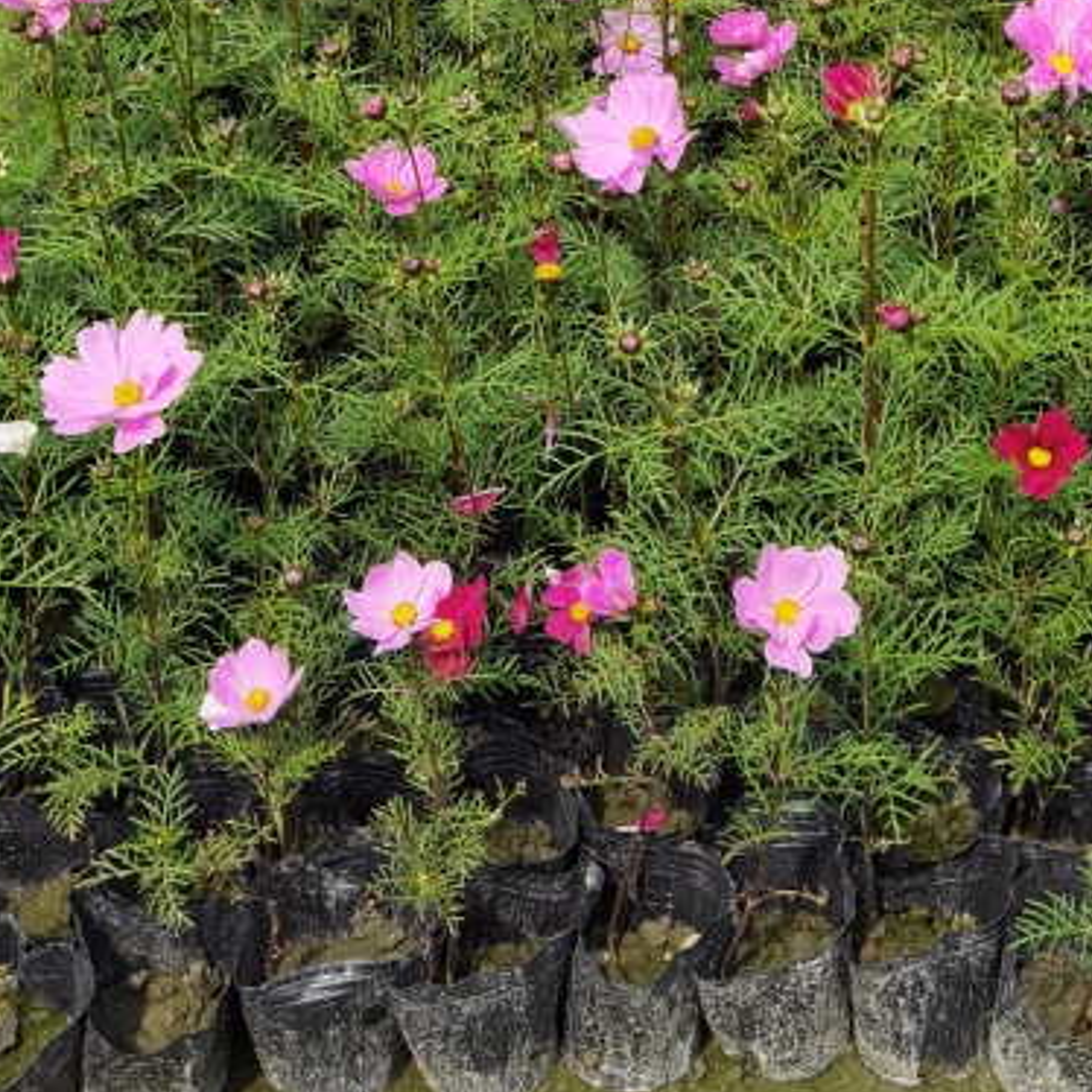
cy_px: -355
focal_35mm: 68
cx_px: 628
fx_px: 2427
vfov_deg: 22.5
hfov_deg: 25.3
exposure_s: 1/2674
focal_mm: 6.71
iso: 50
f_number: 1.9
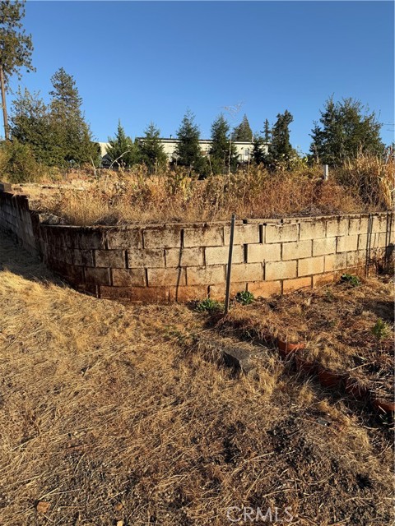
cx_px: 198
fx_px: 365
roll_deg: +1.9
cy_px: 263
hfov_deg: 56.8
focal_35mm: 24
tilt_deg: -7.0
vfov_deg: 71.6
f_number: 1.78
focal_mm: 6.76
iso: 80
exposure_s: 1/3021
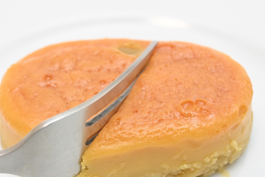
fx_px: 501
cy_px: 82
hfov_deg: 29.6
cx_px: 119
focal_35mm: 68
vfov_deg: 20.0
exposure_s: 1/160
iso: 6400
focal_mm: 60
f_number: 11
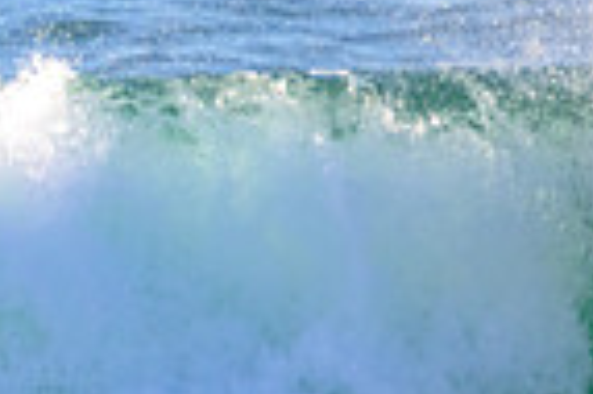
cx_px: -564
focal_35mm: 3242
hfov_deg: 0.6
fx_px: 53341
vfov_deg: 0.4
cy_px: 238
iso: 1400
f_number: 11
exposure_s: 1/1000
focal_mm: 800
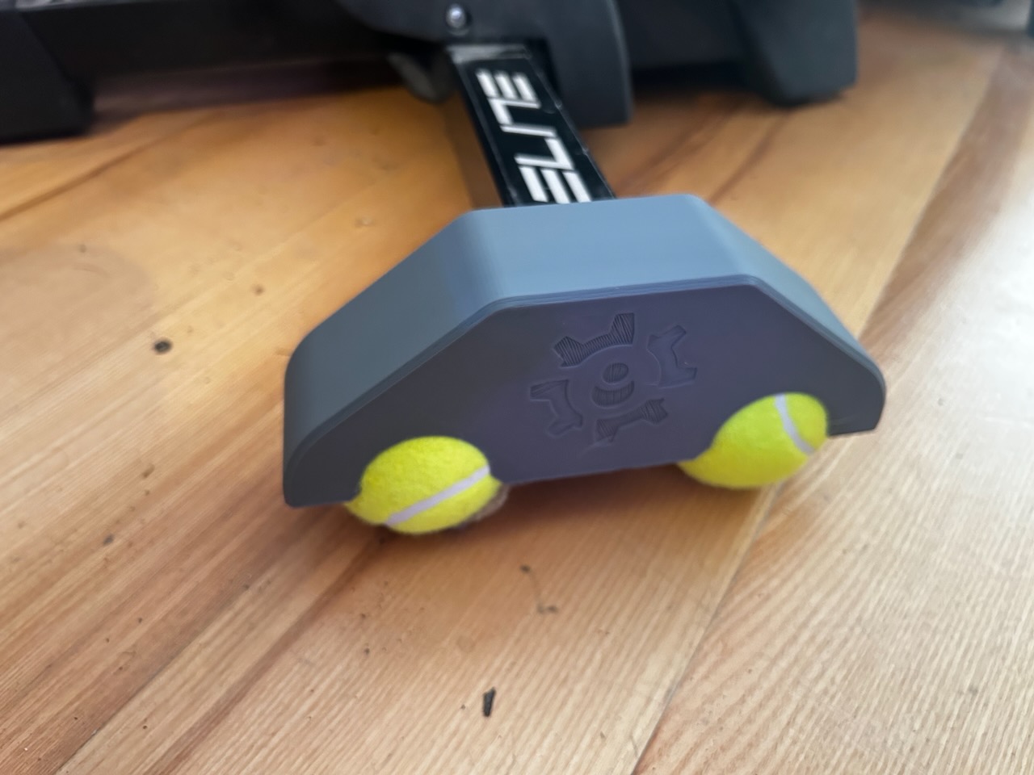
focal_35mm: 26
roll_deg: -2.2
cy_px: 388
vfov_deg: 53.1
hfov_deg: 67.3
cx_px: 517
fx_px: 777
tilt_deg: -43.5
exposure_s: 1/25
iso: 640
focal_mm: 5.7
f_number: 1.5
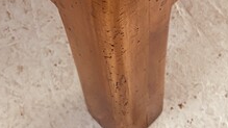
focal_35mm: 62
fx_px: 375
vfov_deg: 17.8
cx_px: 111
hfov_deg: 33.8
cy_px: -51
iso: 125
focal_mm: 4.25
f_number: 1.8
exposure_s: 1/63
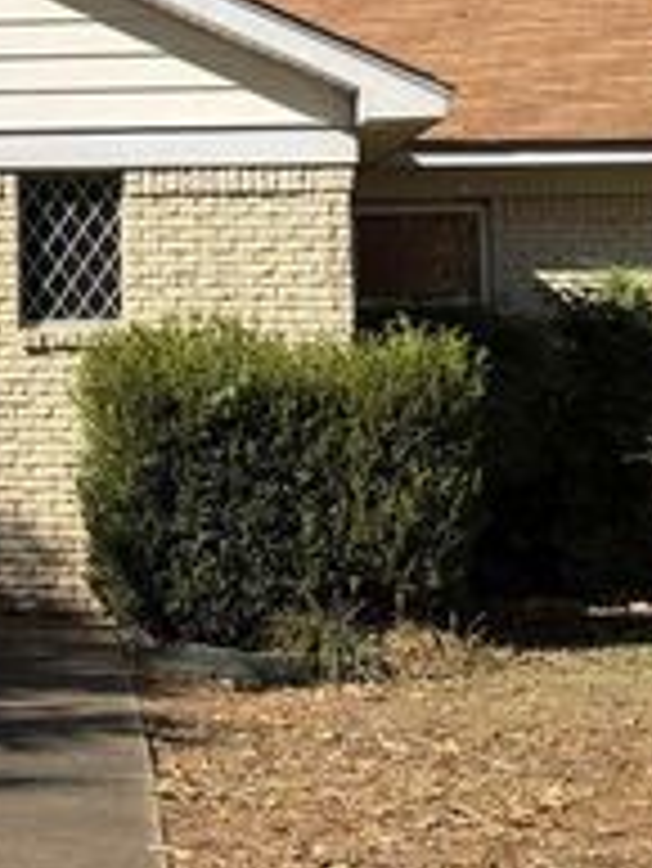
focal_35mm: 83
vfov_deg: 23.4
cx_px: -243
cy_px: 241
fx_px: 2082
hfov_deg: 16.6
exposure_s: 1/3759
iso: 80
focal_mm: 6.76
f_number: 1.78
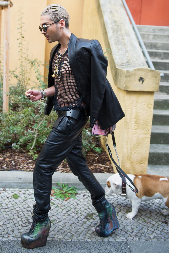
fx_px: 225
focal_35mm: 32
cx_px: 84
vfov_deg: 58.7
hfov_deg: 41.1
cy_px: 126
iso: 640
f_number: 3.2
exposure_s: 1/400
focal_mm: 32
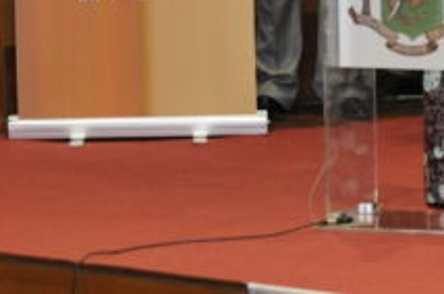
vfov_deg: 4.1
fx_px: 4125
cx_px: 390
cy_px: 123
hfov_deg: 6.2
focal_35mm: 335
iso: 2000
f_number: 2.8
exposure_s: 1/60
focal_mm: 70
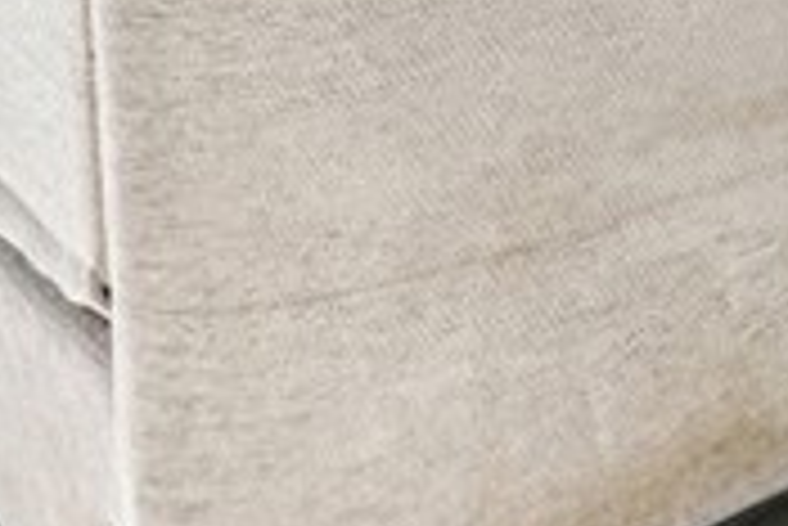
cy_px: -692
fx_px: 1665
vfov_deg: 13.6
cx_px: 1752
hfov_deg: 16.4
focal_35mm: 76
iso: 160
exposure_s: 1/30
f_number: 8
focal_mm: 13
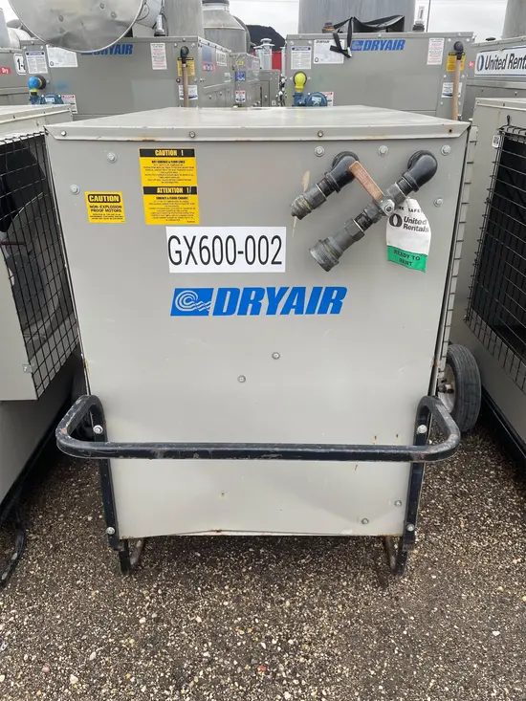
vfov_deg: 67.3
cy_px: 350
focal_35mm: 26
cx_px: 263
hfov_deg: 53.1
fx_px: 527
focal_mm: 4.2
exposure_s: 1/344
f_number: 1.6
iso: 32
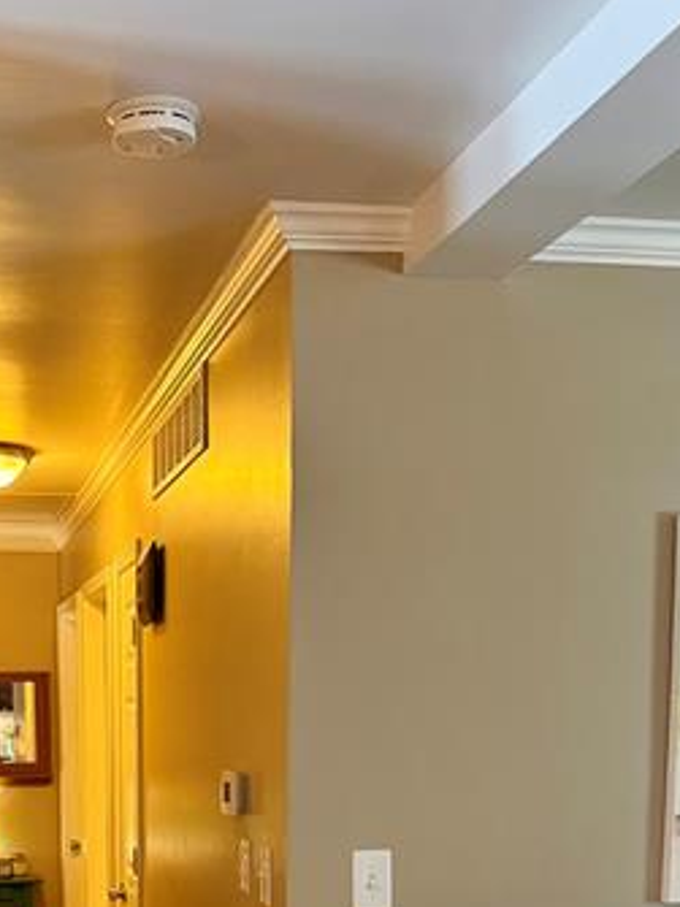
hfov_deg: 26.1
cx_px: 144
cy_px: 902
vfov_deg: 32.3
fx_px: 1441
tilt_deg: -5.8
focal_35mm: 55
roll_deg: -0.6
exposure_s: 1/60
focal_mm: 6.76
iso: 500
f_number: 1.78
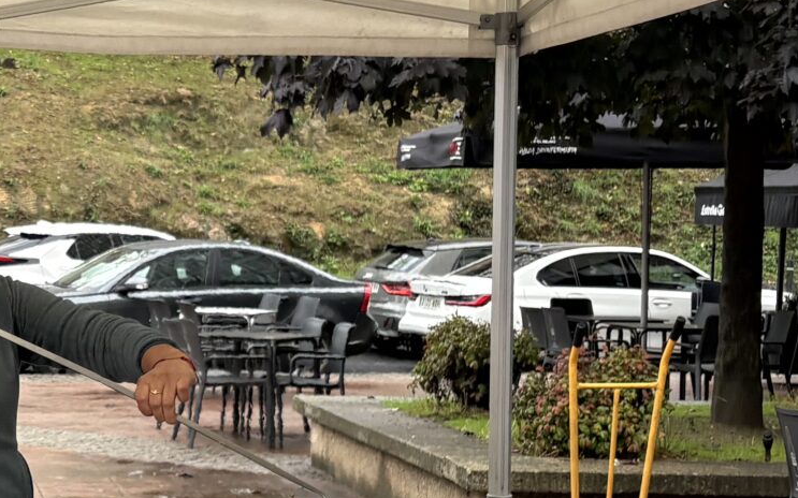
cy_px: 289
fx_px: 2066
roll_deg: +0.2
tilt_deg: +0.3
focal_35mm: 95
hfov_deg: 20.5
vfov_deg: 13.8
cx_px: -159
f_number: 1.6
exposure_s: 1/343
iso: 50
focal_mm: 5.96
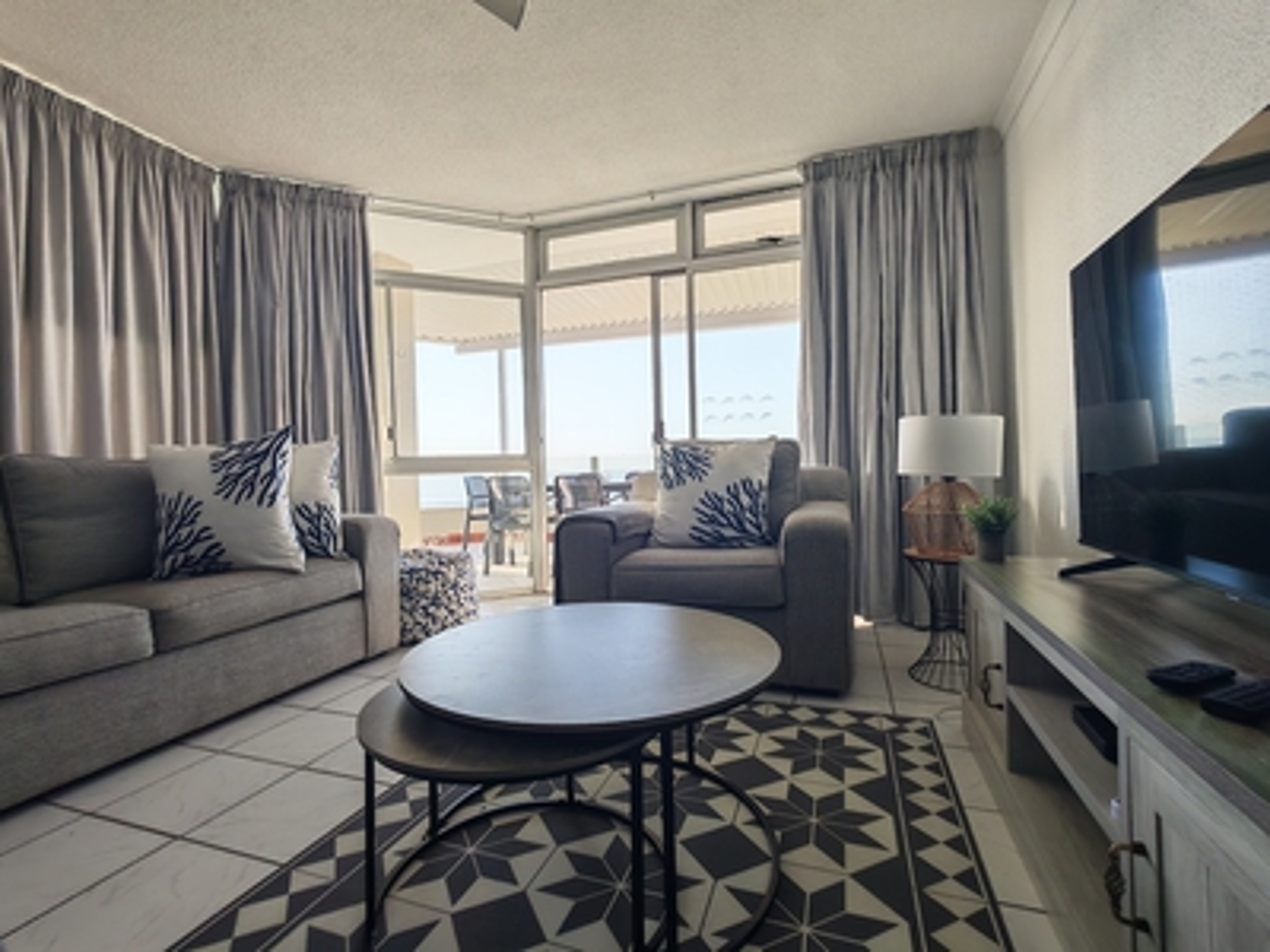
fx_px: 587
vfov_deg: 78.1
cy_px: 476
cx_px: 635
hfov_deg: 94.5
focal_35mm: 16
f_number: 2.2
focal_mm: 1.96
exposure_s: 1/100
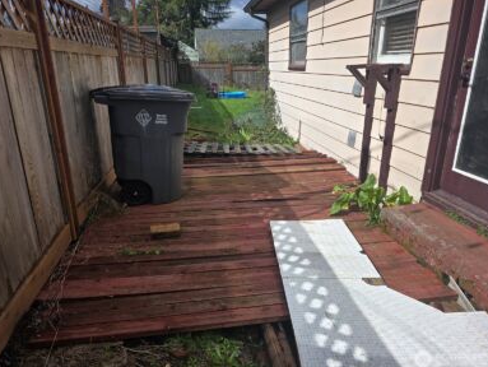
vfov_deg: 56.9
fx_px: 339
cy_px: 181
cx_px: 242
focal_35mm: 24
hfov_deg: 71.5
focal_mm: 6.3
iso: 80
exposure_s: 1/6574
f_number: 1.7
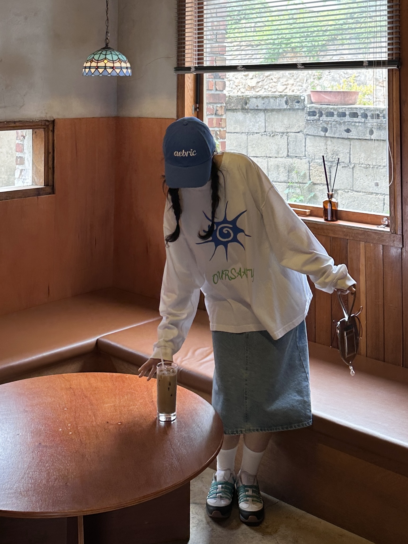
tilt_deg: +3.0
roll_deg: -1.2
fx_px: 377
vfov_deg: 71.6
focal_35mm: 24
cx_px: 204
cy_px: 272
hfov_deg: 56.8
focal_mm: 6.86
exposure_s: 1/120
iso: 80
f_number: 1.78
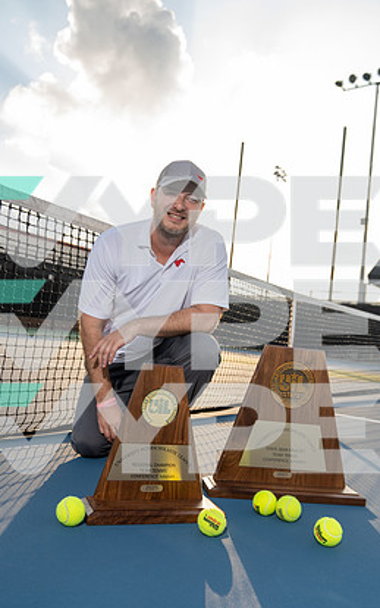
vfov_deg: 61.2
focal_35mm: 31
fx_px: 513
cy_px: 326
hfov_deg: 40.6
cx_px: 175
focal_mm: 28
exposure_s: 1/250
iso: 100
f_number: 4
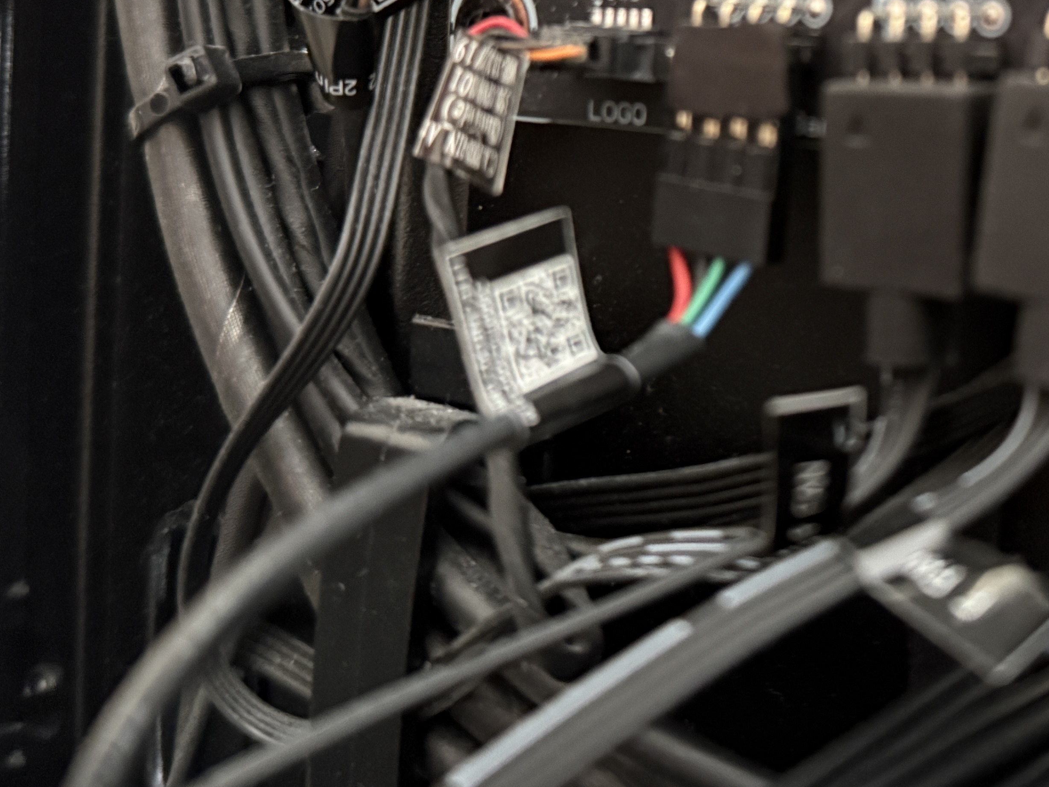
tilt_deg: +0.4
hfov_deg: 33.5
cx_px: 812
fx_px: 1697
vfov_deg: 25.2
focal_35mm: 56
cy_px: 57
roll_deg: -3.2
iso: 1000
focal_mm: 6.76
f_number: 1.78
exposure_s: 1/30
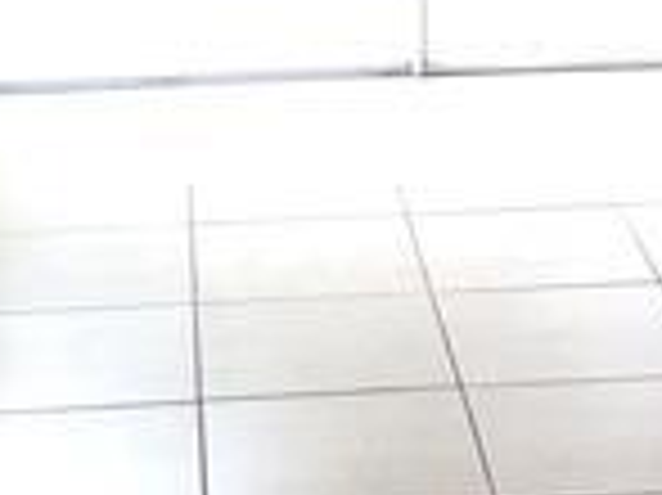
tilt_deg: -7.6
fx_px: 2427
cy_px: -310
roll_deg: +0.0
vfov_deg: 11.1
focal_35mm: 127
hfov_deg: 15.5
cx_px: 489
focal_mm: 3.99
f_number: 1.8
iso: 32
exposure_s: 1/24
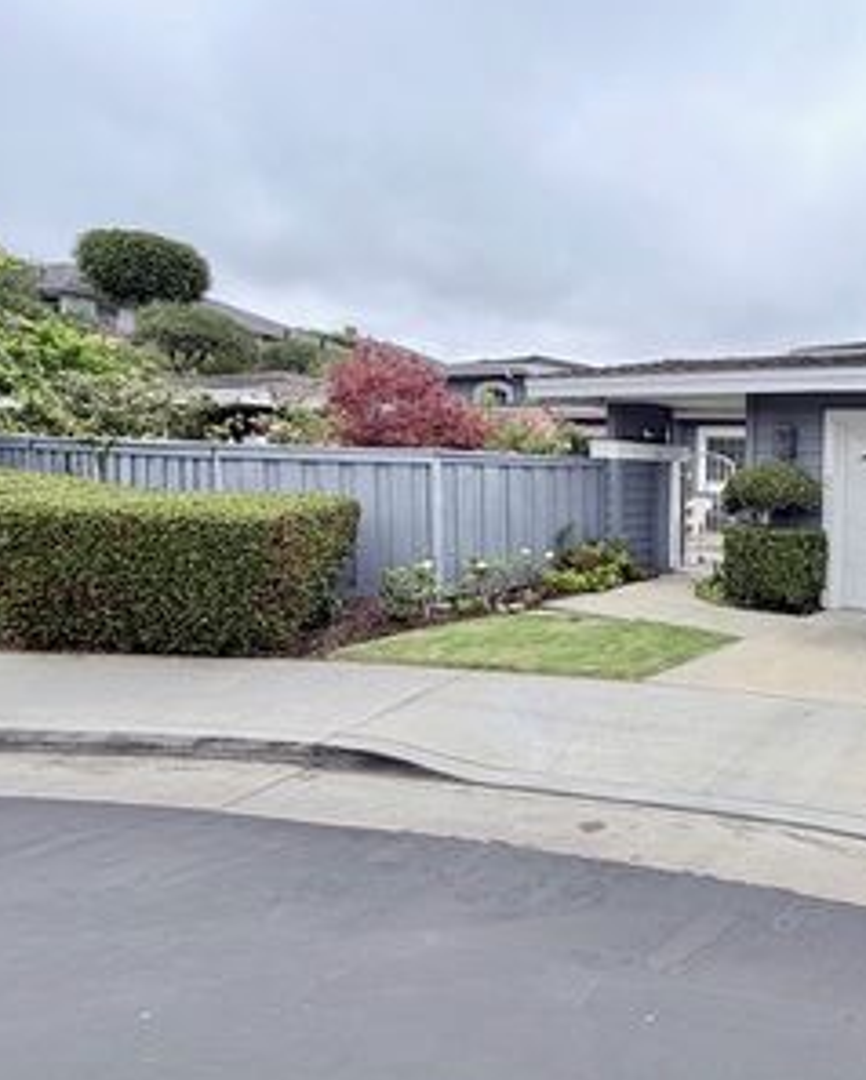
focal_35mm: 23
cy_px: 522
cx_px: 870
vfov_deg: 72.5
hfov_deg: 49.5
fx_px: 736
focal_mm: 2.22
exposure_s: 1/770
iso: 32
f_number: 2.2
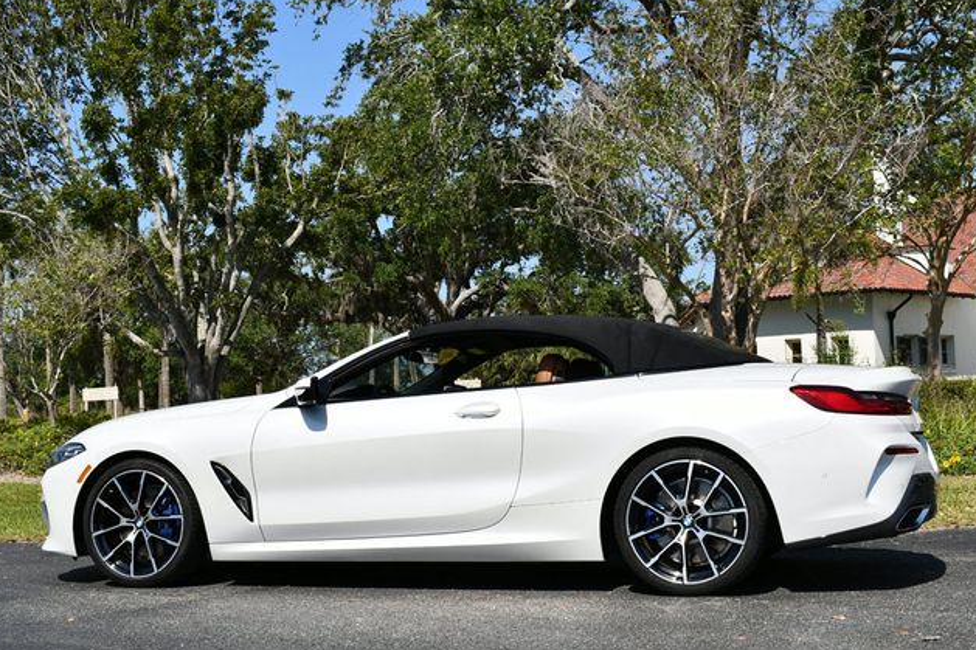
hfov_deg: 37.5
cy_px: 321
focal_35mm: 53
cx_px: 486
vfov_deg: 25.5
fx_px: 1436
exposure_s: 1/320
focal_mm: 26
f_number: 9
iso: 100
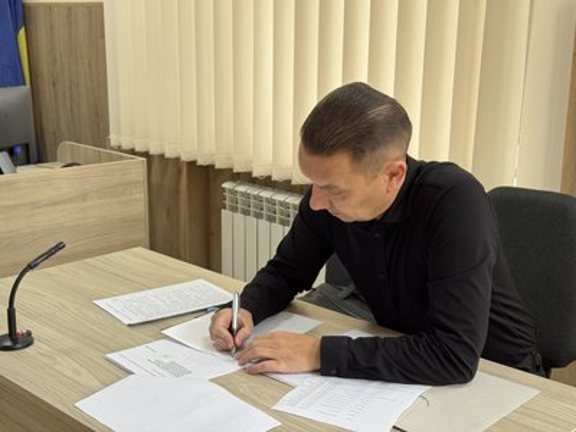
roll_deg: +0.2
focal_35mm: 48
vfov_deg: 30.3
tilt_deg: -12.9
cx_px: 288
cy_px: 216
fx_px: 799
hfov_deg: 39.7
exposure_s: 1/50
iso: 100
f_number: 1.78
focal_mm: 6.76
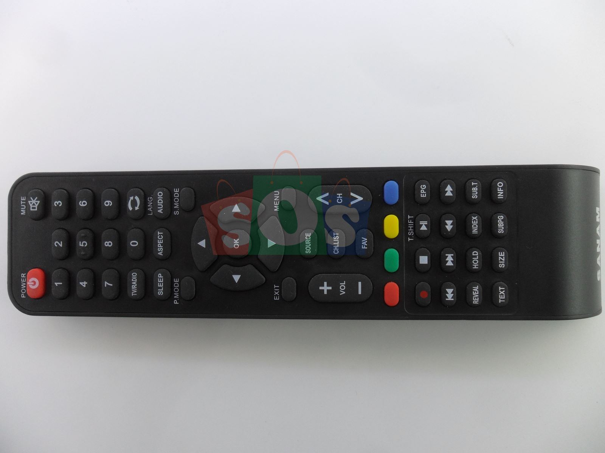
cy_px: 226
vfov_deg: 51.4
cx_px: 302
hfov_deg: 65.3
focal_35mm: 27
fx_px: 472
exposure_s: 1/90
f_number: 3.5
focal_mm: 4.9
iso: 100
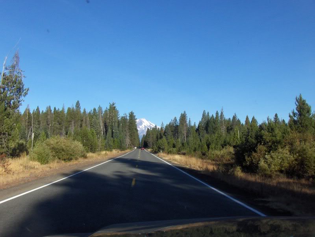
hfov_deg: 45.7
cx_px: 158
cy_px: 118
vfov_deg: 35.2
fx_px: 374
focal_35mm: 41
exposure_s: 1/571
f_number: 5.09
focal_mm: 6.5
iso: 100
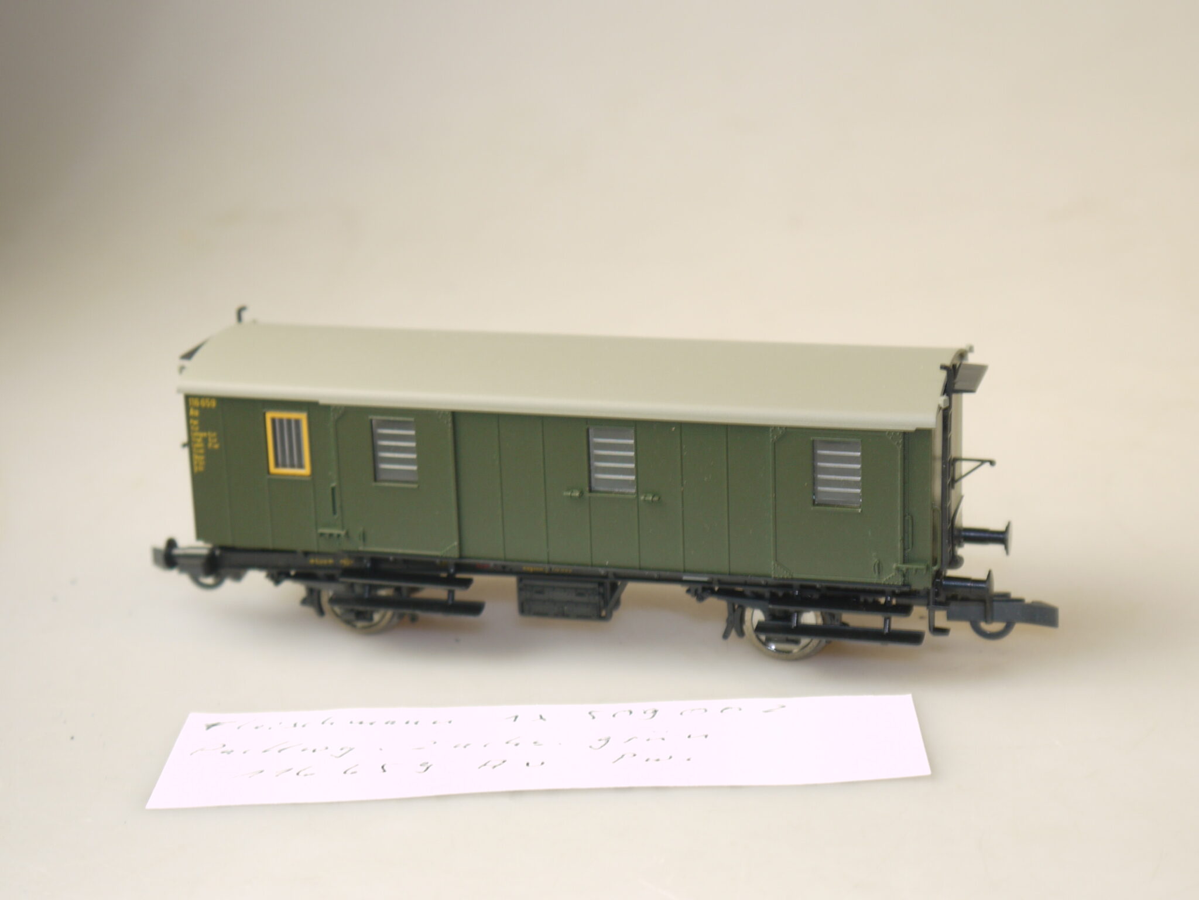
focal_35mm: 73
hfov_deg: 26.7
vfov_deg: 20.2
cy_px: 450
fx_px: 2529
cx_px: 600
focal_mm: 26
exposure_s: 1/50
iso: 100
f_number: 4.7
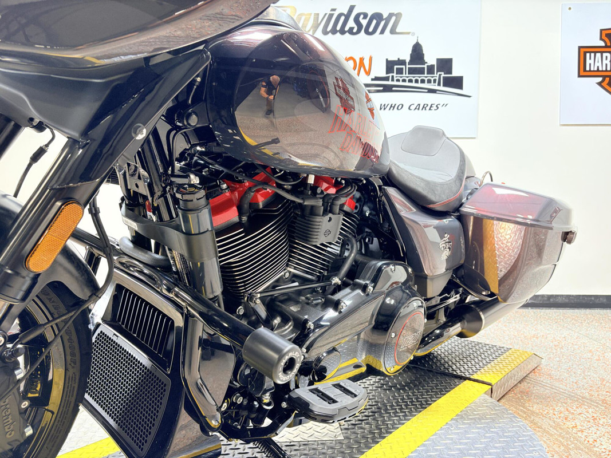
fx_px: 459
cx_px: 306
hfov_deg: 67.3
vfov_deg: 53.1
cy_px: 229
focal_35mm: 26
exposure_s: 1/60
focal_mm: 5.96
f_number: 1.6
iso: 100
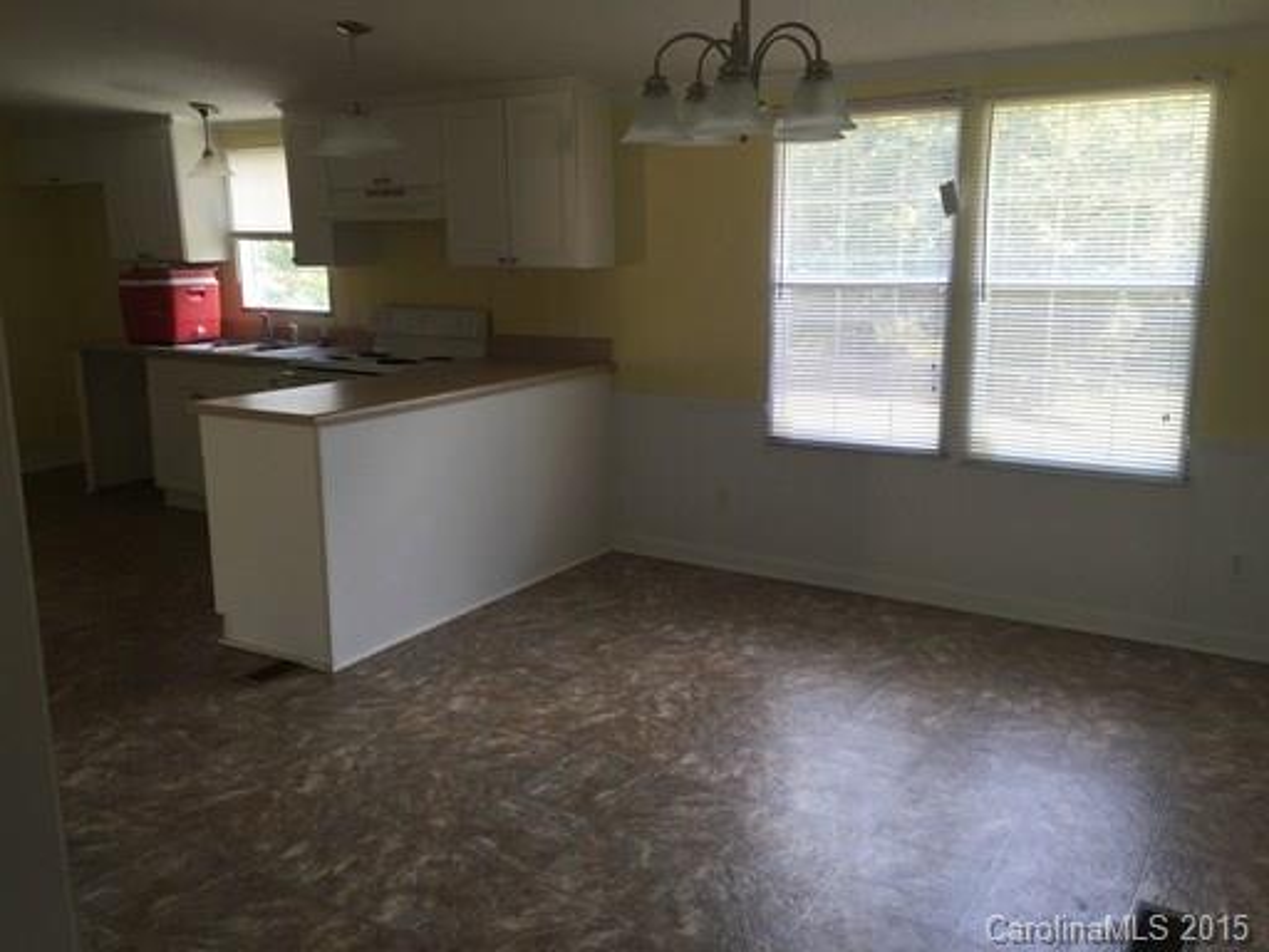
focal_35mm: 29
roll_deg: -0.4
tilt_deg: -11.8
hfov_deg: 61.7
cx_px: 634
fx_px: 1063
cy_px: 476
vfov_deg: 48.2
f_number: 2.2
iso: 50
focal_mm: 4.15
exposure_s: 1/120
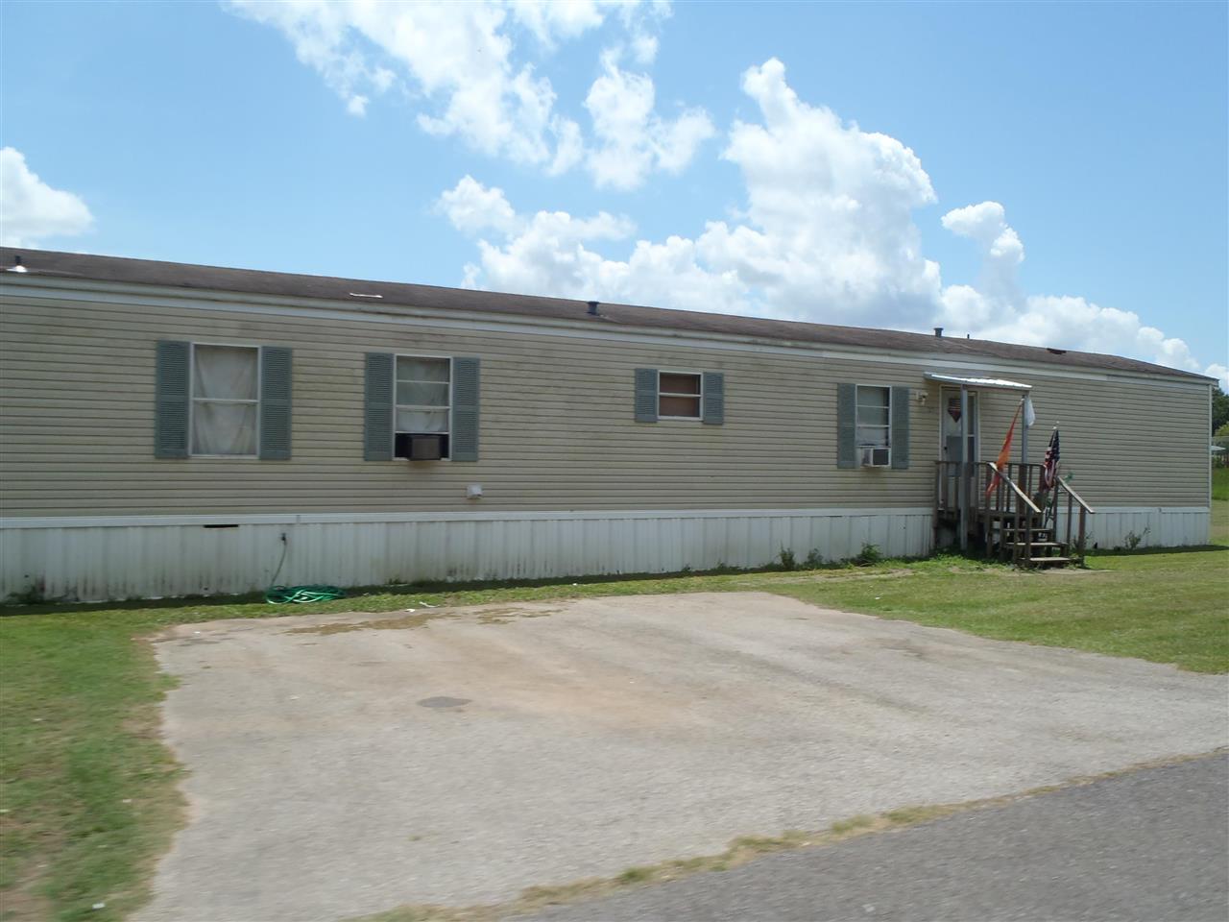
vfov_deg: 49.7
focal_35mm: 28
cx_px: 614
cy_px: 461
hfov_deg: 63.4
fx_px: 994
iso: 80
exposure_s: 1/100
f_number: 11
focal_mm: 5
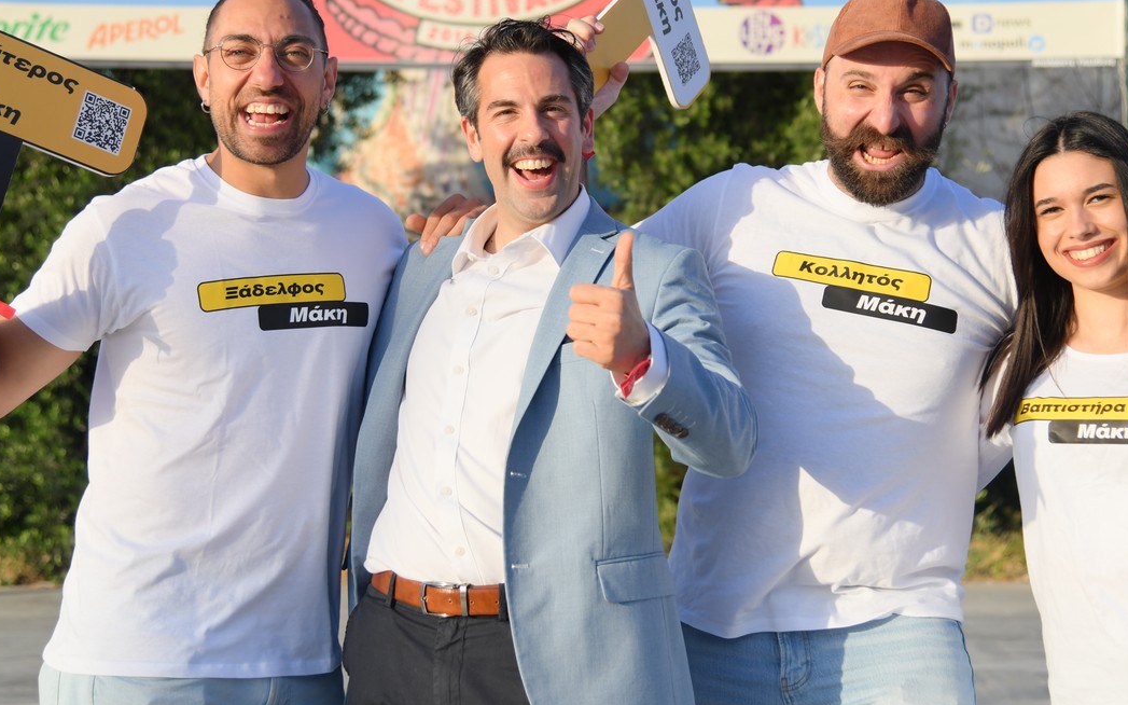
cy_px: 176
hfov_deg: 28.2
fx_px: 2244
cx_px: 587
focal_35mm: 73
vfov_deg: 17.7
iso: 400
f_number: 4
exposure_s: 1/2000
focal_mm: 50
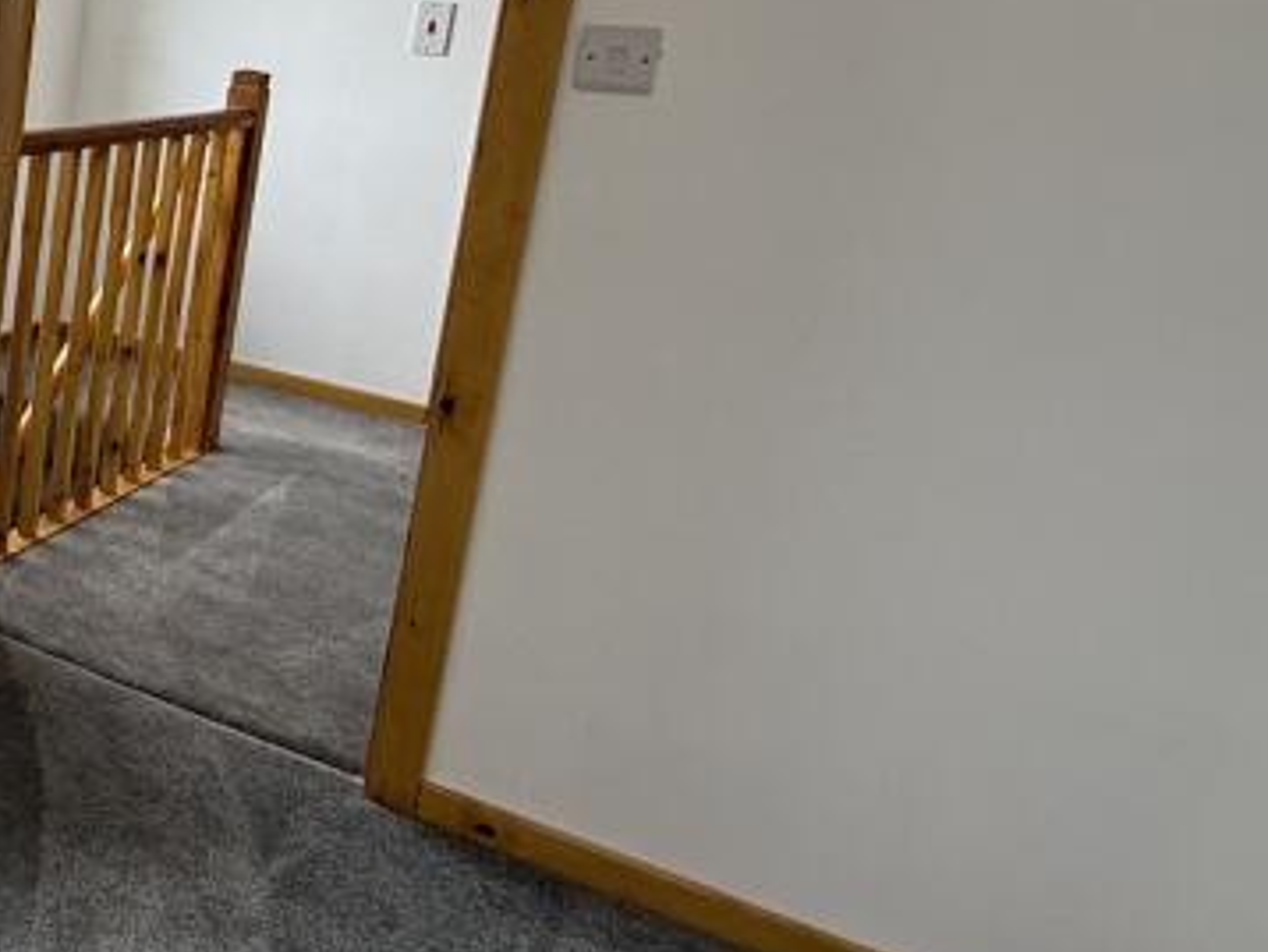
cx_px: -372
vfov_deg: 35.3
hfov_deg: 34.0
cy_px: 258
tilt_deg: -10.5
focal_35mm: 40
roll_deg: -3.7
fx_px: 1466
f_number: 2.2
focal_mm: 2.22
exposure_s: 1/157
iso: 50
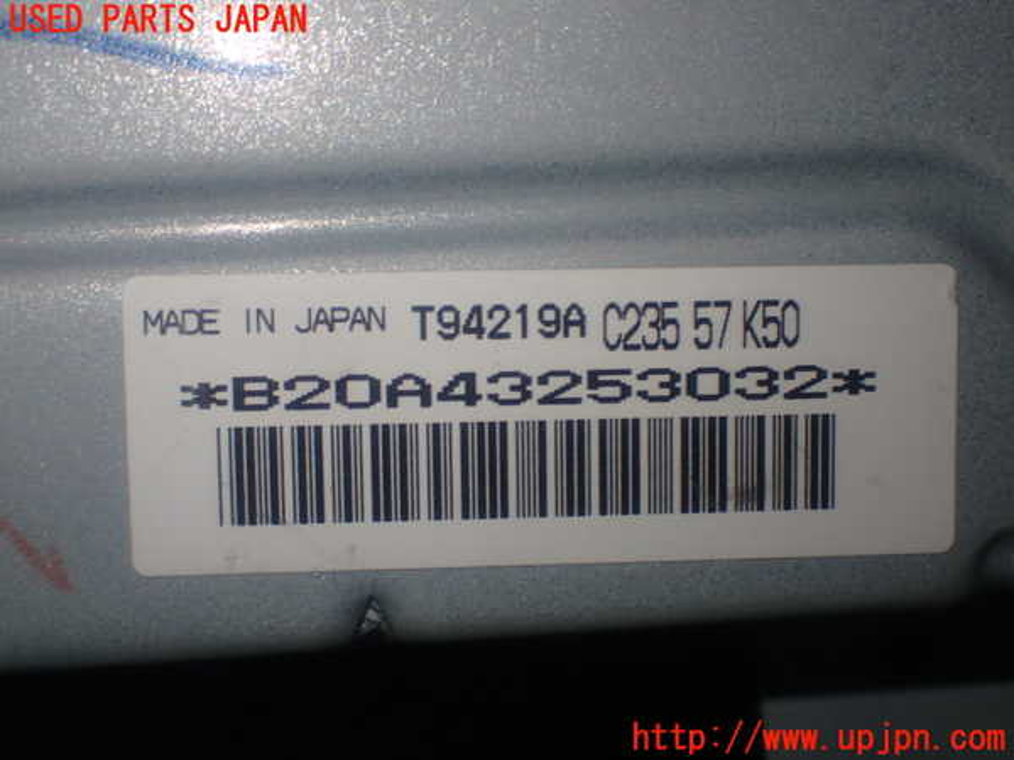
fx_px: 1465
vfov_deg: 29.1
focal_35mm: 50
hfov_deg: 38.2
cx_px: 507
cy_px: 380
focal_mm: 9.01
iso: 160
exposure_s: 1/100
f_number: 3.2
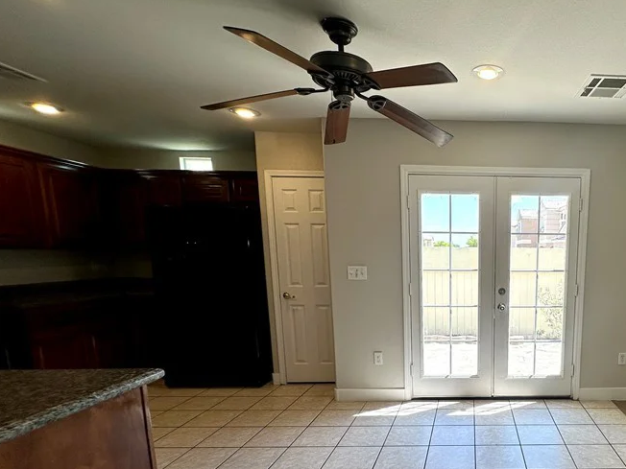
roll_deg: -0.2
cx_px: 485
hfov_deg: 70.2
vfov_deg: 59.6
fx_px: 398
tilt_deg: -8.4
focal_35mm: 22
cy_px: 314
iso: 40
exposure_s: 1/186
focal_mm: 2.22
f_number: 2.2
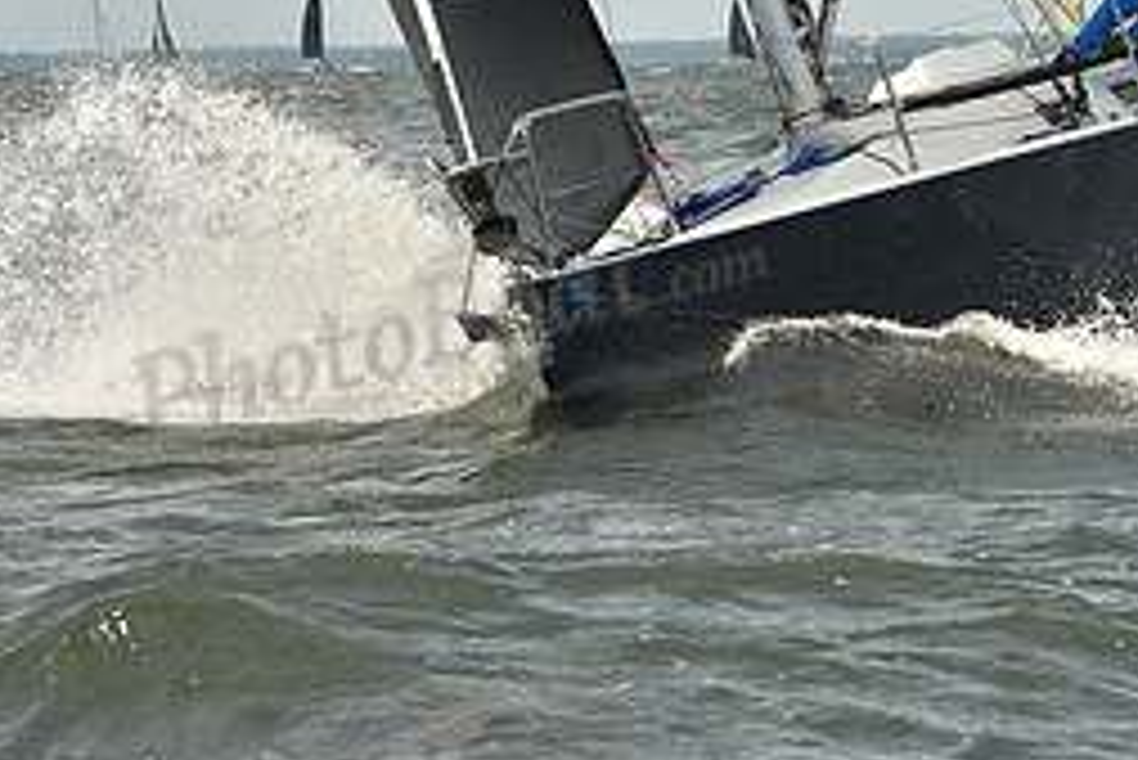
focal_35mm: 241
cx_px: 1003
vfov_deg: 5.7
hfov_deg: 8.5
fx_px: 7622
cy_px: 29
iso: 250
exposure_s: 1/800
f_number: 9
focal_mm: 105
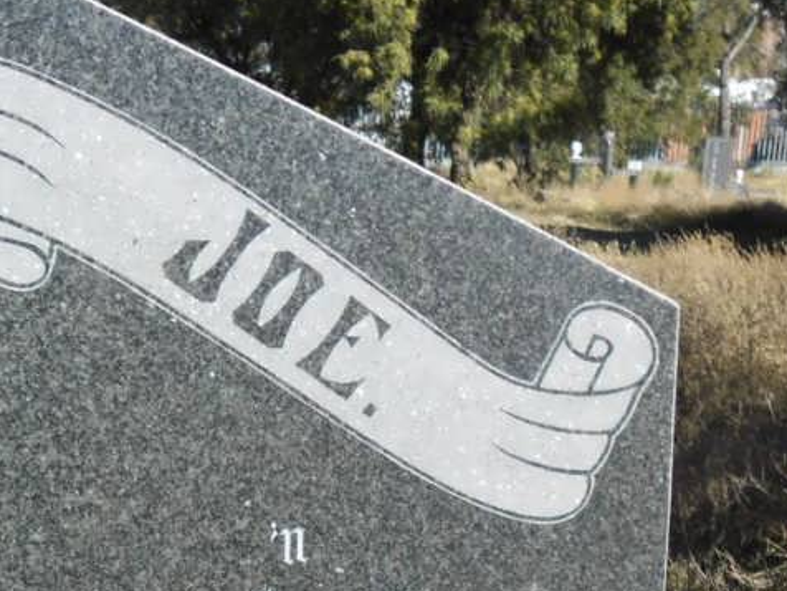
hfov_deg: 28.0
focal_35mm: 68
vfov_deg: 20.3
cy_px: 709
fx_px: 1546
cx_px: 159
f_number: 3.5
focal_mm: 4.9
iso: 80
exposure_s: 1/663
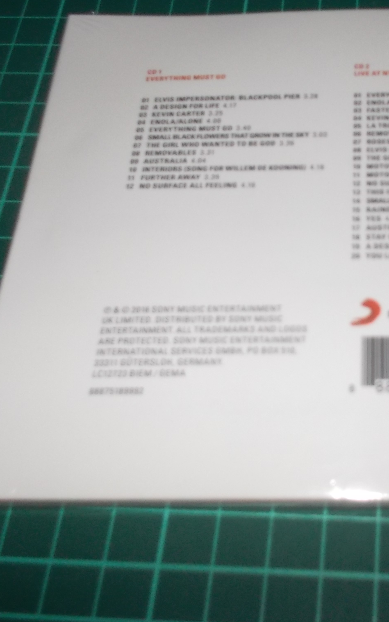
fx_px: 780
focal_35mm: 46
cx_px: 346
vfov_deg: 43.4
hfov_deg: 27.1
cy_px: 279
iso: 200
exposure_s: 1/30
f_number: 3.3
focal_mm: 4.1
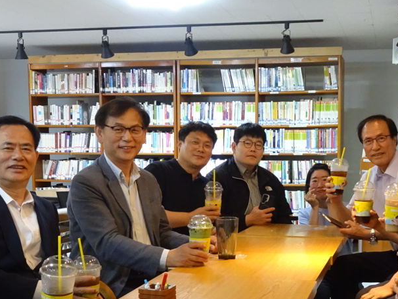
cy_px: 215
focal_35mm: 57
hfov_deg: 33.7
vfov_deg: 25.4
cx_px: 228
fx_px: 656
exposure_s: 1/30
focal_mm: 4.1
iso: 320
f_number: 3.5
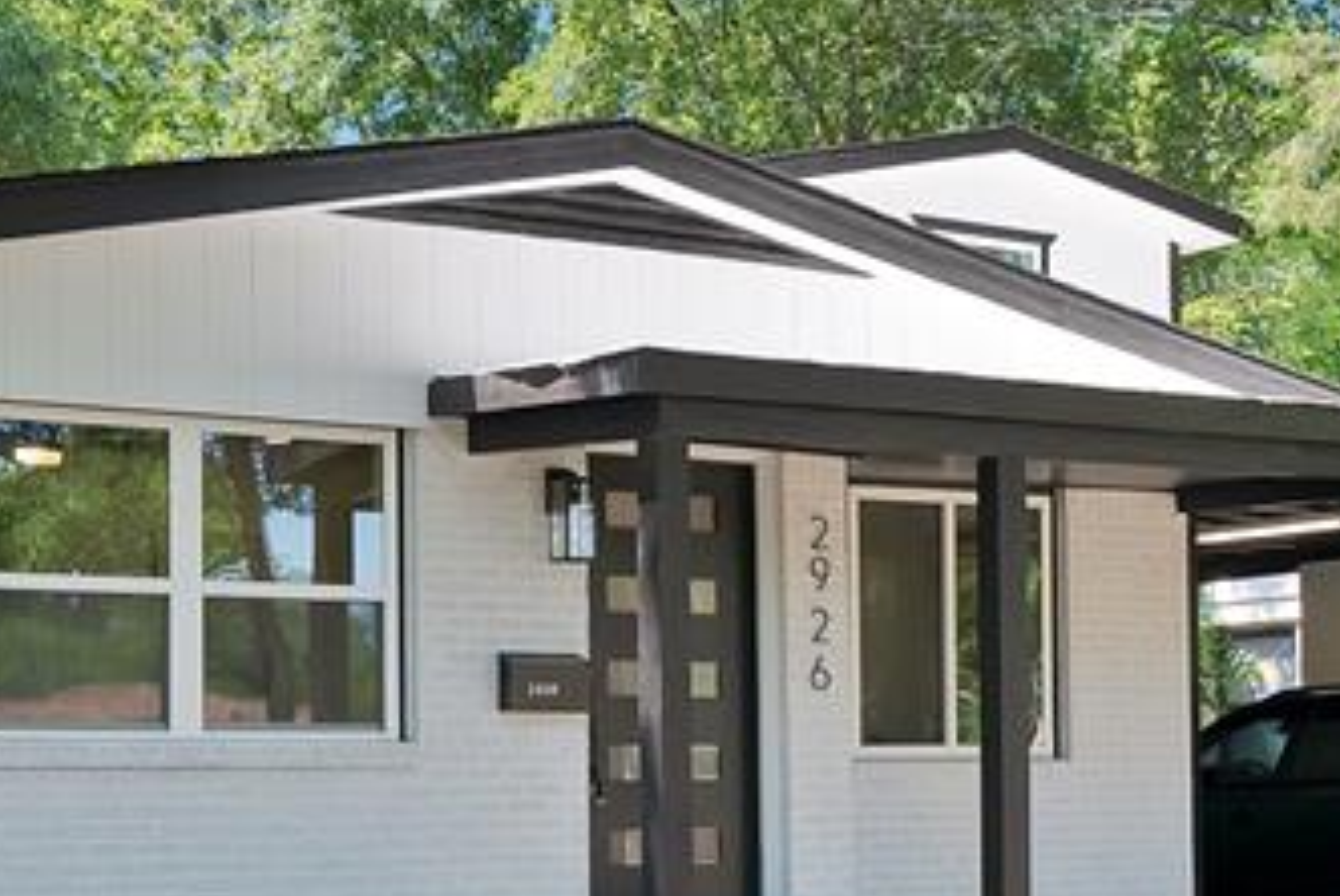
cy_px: 708
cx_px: 553
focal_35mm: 74
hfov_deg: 27.3
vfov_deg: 18.3
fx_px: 2757
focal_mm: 24
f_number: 9
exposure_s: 1/125
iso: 640
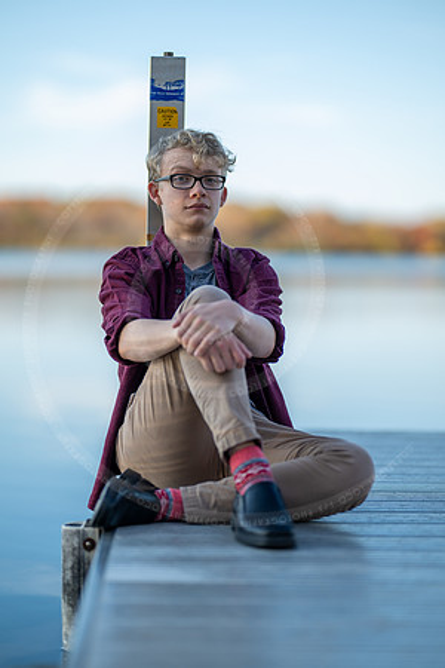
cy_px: 334
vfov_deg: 23.9
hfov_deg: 16.1
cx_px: 222
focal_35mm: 85
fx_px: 1576
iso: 125
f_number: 1.2
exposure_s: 1/2000
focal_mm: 85
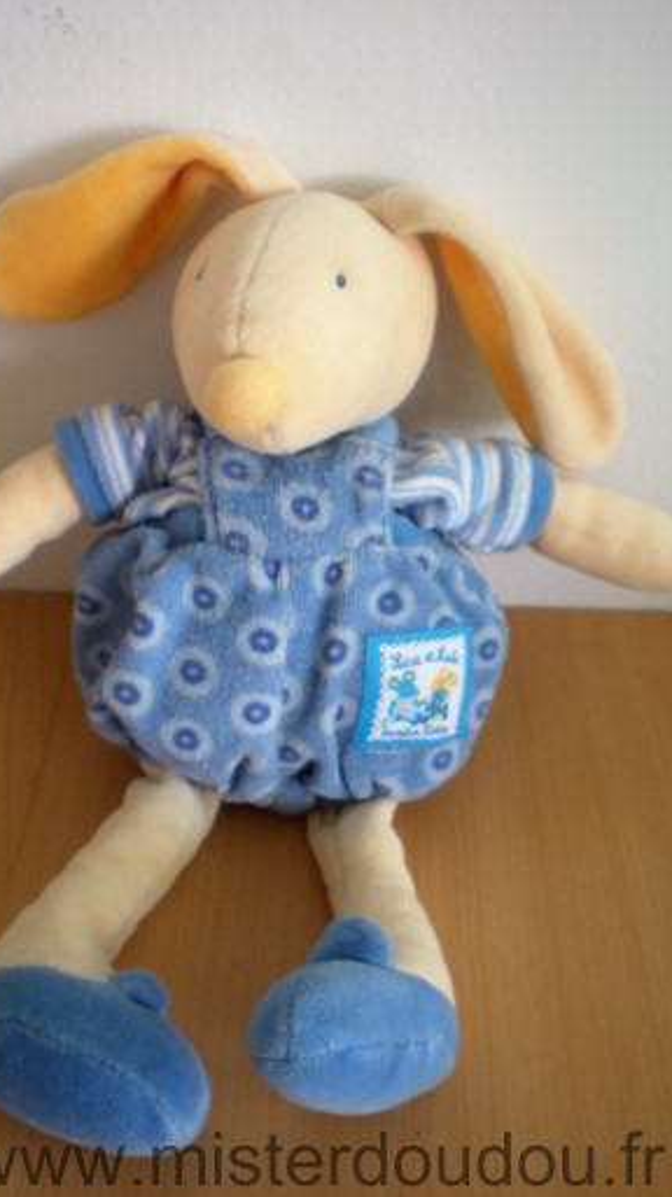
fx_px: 1332
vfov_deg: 48.4
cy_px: 600
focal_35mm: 42
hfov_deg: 28.3
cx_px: 313
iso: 92
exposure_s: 1/54
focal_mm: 6.3
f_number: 3.1
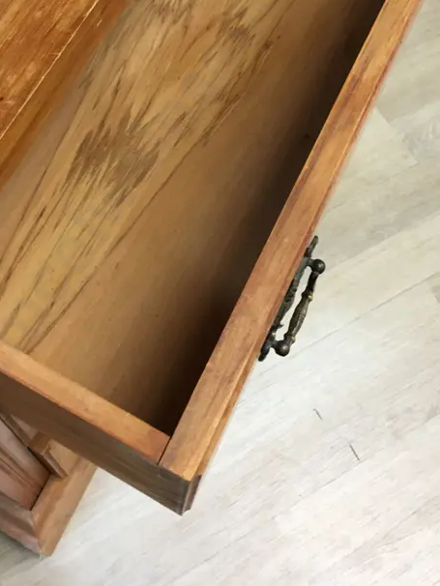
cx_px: 191
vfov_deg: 37.2
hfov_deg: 29.7
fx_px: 830
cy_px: 99
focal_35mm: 49
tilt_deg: -56.8
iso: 40
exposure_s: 1/17
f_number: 2.2
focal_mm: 4.15
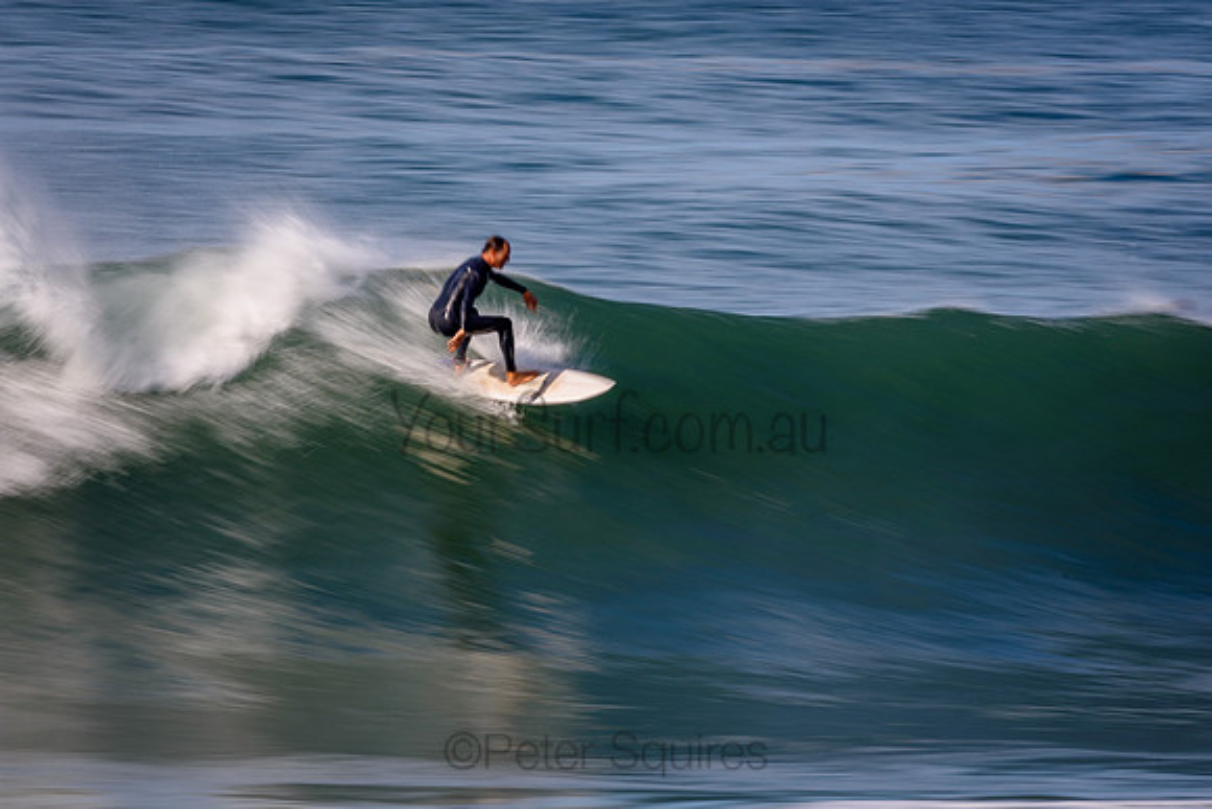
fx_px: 22224
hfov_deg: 3.1
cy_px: 404
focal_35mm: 660
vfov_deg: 2.1
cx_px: 606
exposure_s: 1/20
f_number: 18
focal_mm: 440
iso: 100
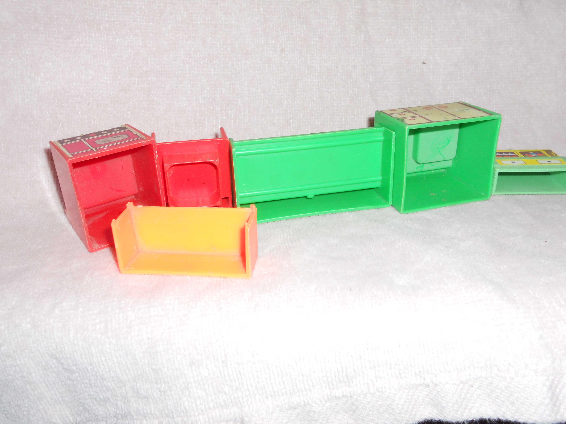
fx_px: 523
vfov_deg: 44.2
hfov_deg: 56.8
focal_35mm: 32
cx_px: 283
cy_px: 212
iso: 80
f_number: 3.5
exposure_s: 1/25
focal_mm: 5.8
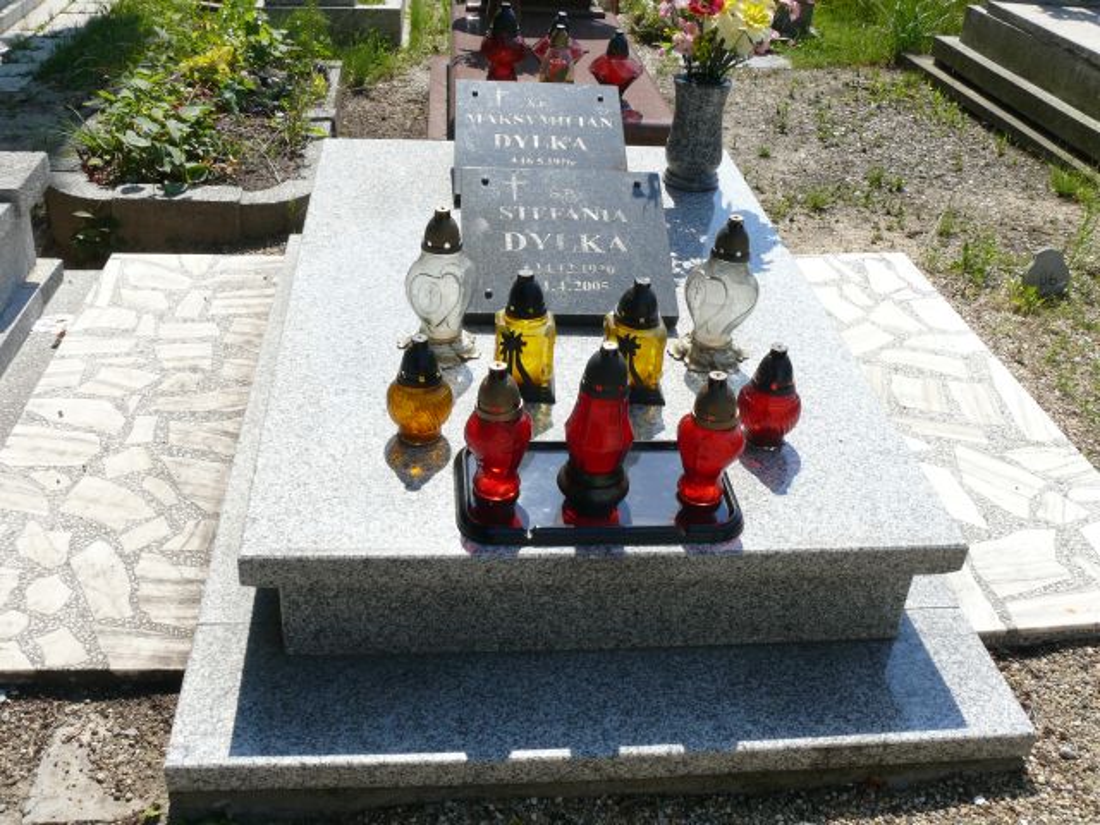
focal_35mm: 35
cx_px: 550
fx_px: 1112
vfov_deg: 40.7
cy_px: 412
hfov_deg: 52.6
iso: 100
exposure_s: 1/320
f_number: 5.6
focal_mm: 7.4
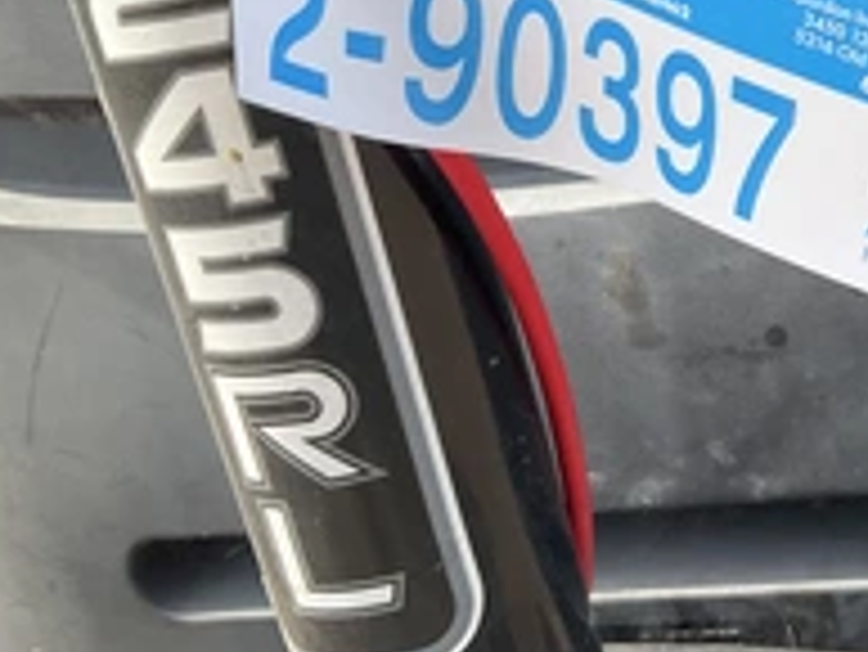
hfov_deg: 29.9
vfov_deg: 24.3
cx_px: 872
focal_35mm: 60
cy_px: 193
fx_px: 1505
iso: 25
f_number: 1.8
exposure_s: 1/412
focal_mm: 3
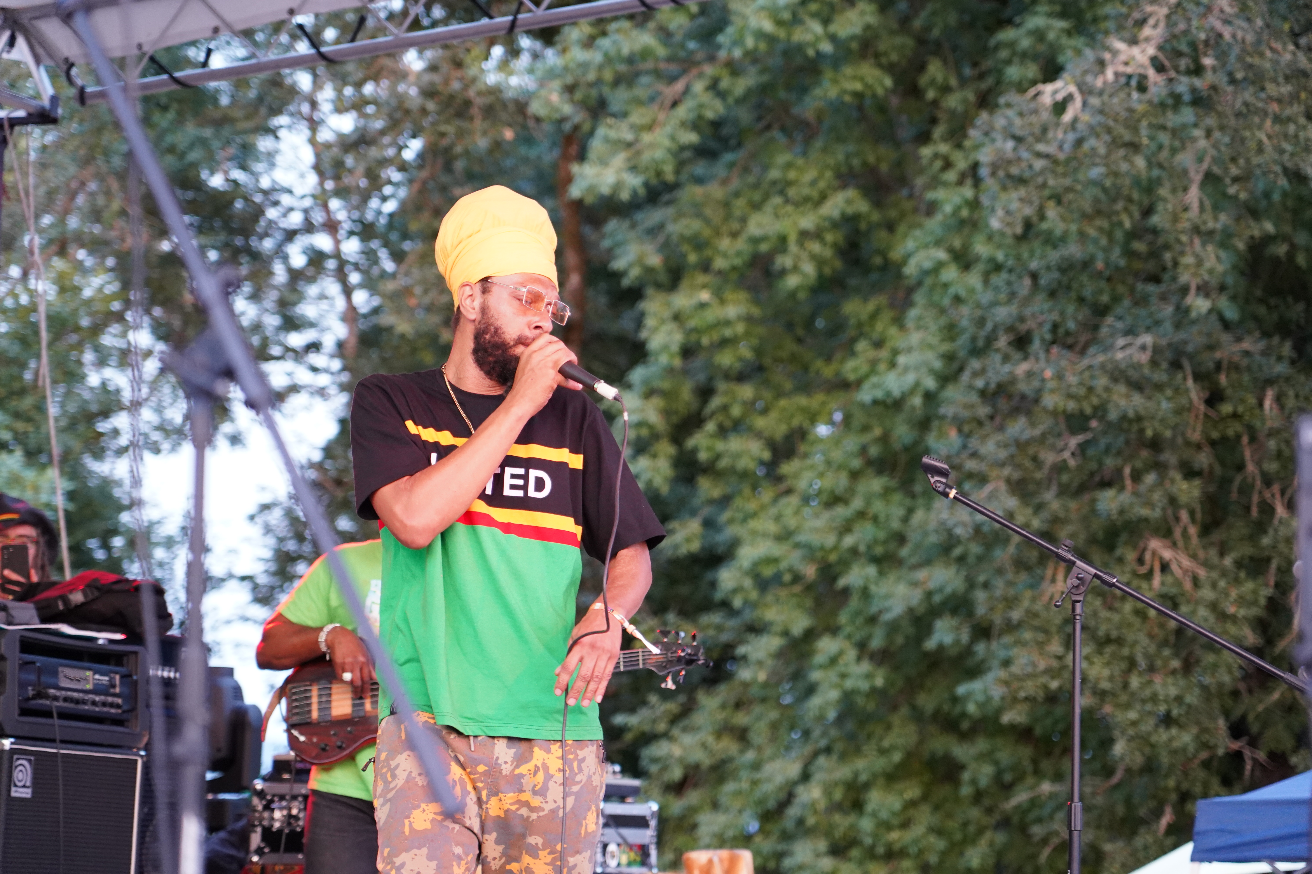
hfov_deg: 19.5
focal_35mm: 105
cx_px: 656
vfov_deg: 13.0
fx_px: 3826
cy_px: 437
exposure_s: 1/160
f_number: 4
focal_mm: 105
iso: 4000
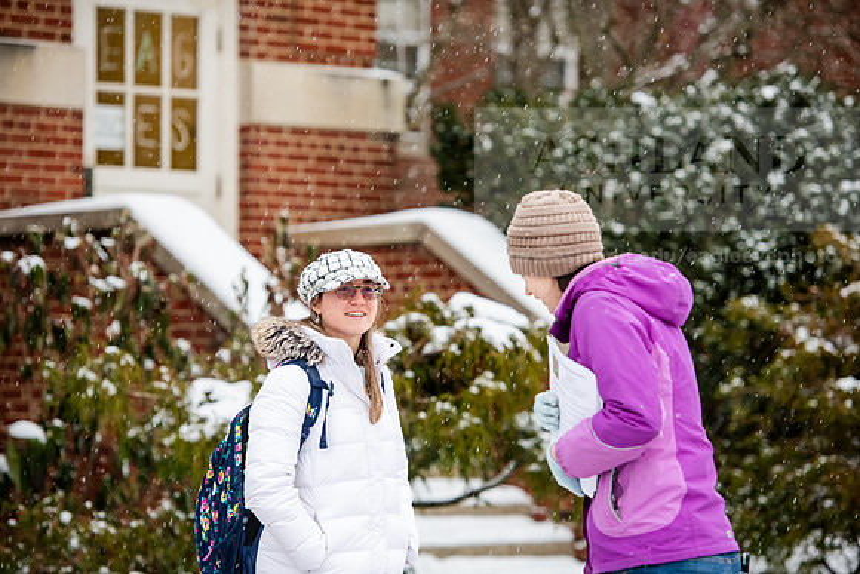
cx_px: 430
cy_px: 287
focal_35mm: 140
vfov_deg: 9.8
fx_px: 3345
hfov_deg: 14.7
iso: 500
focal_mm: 140
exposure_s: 1/200
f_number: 3.5
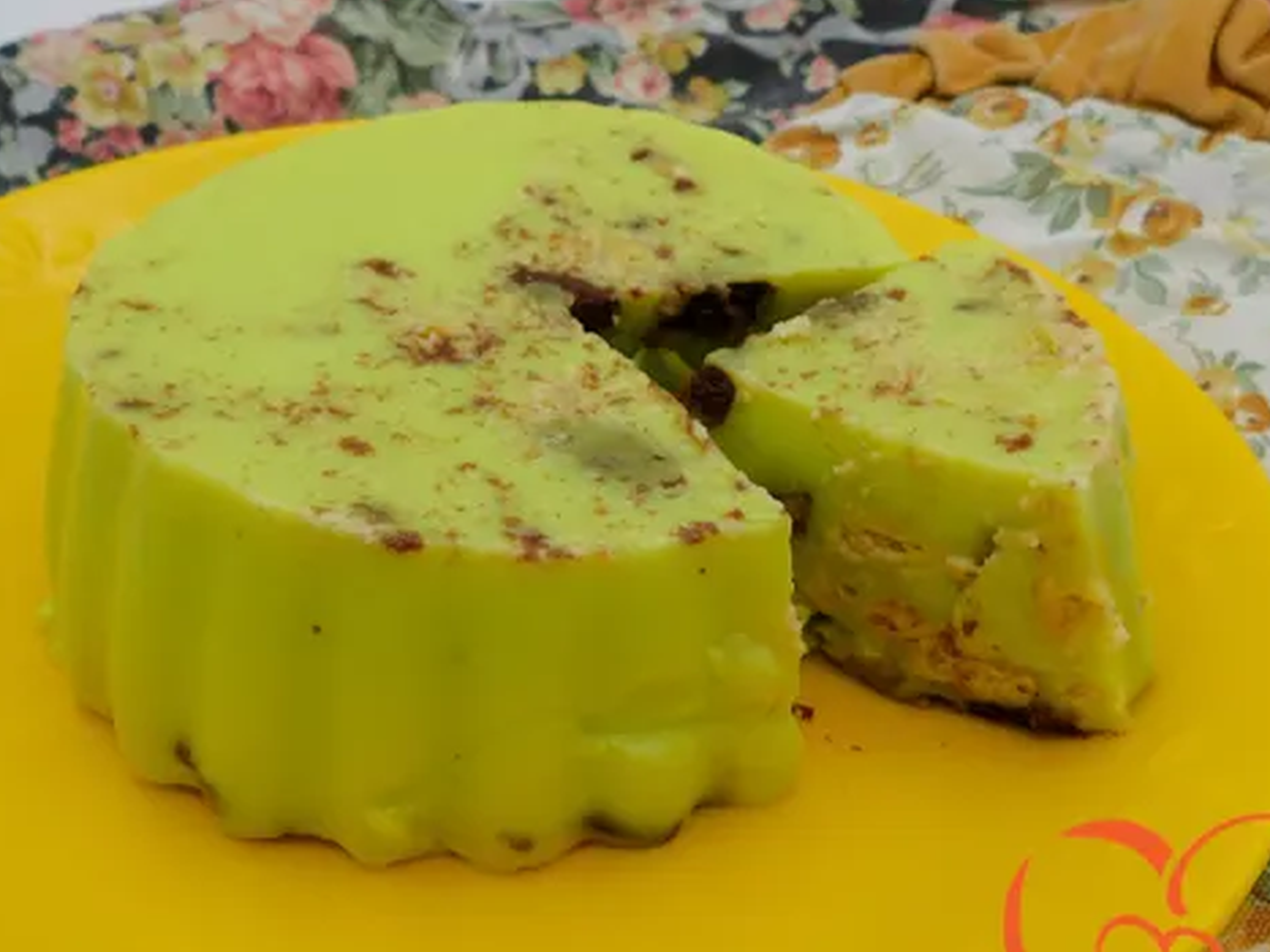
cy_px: 568
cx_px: 647
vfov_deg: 39.5
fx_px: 1320
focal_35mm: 36
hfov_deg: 51.4
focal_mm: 4.9
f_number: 3.2
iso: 125
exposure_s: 1/320
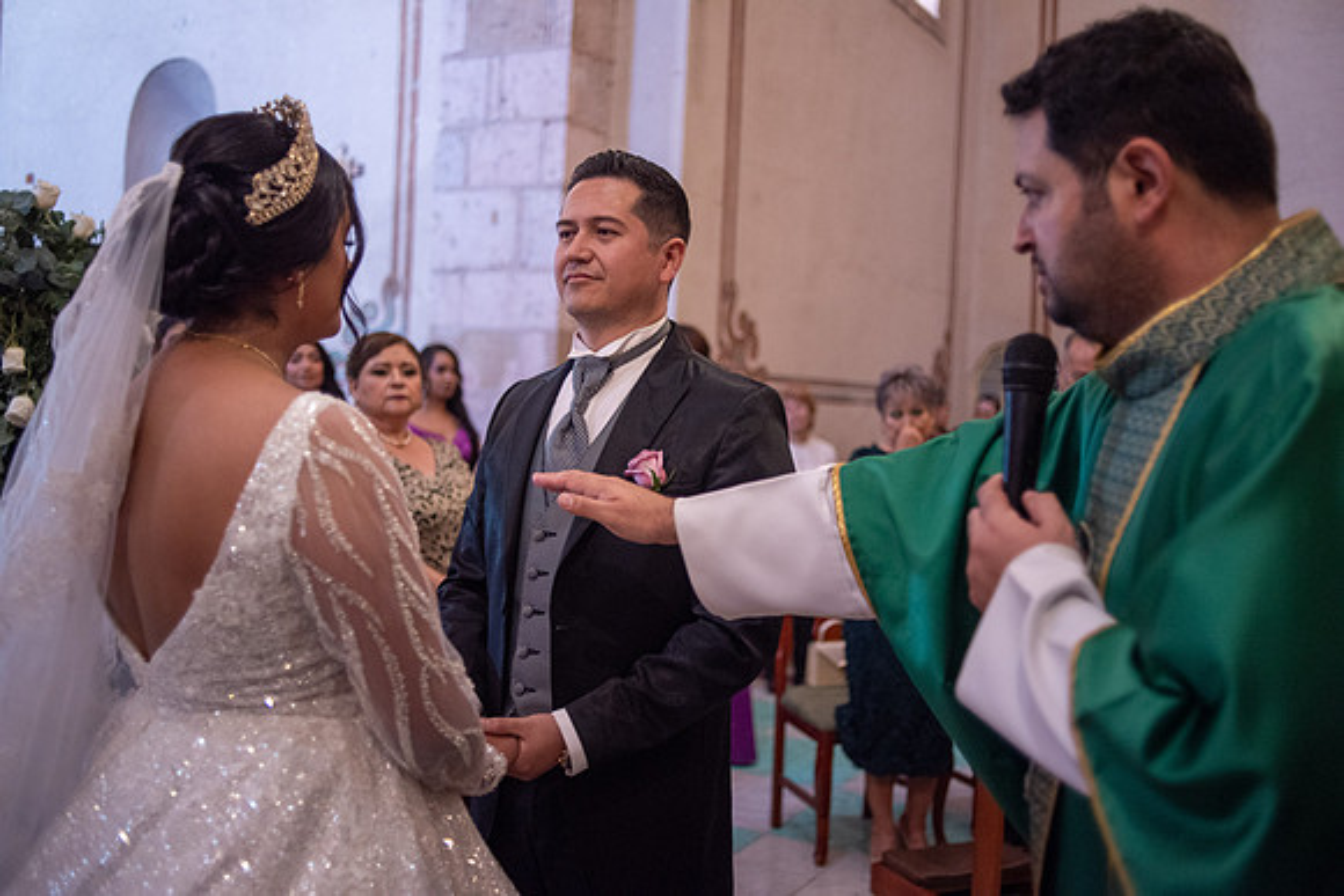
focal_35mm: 35
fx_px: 1307
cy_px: 448
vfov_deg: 37.9
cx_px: 672
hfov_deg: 54.4
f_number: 2
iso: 2000
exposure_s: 1/250
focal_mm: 35
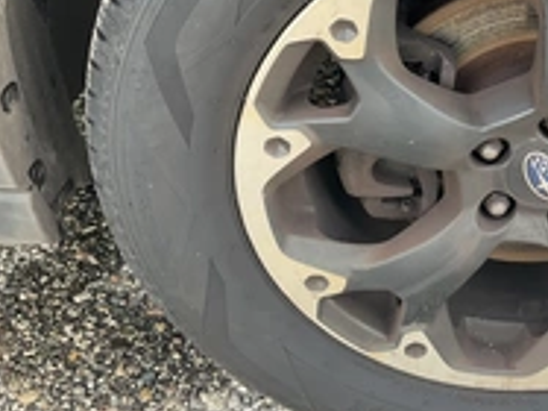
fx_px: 981
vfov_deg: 23.2
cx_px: 527
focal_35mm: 62
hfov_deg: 29.5
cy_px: 70
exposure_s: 1/122
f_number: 1.8
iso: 32
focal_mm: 3
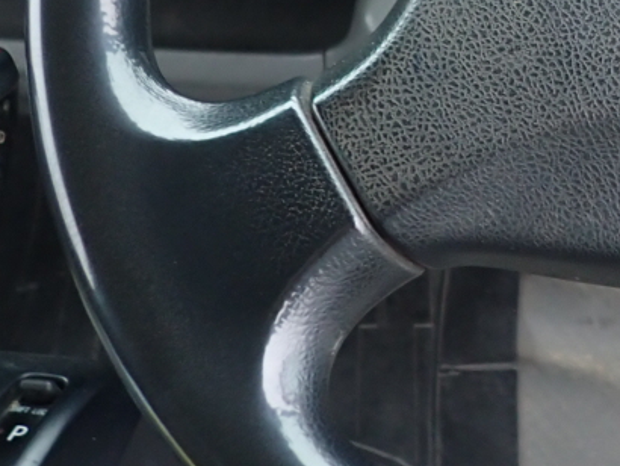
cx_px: 770
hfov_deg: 22.7
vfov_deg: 17.8
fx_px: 1398
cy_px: -118
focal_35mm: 78
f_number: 2
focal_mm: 4.5
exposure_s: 1/40
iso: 200
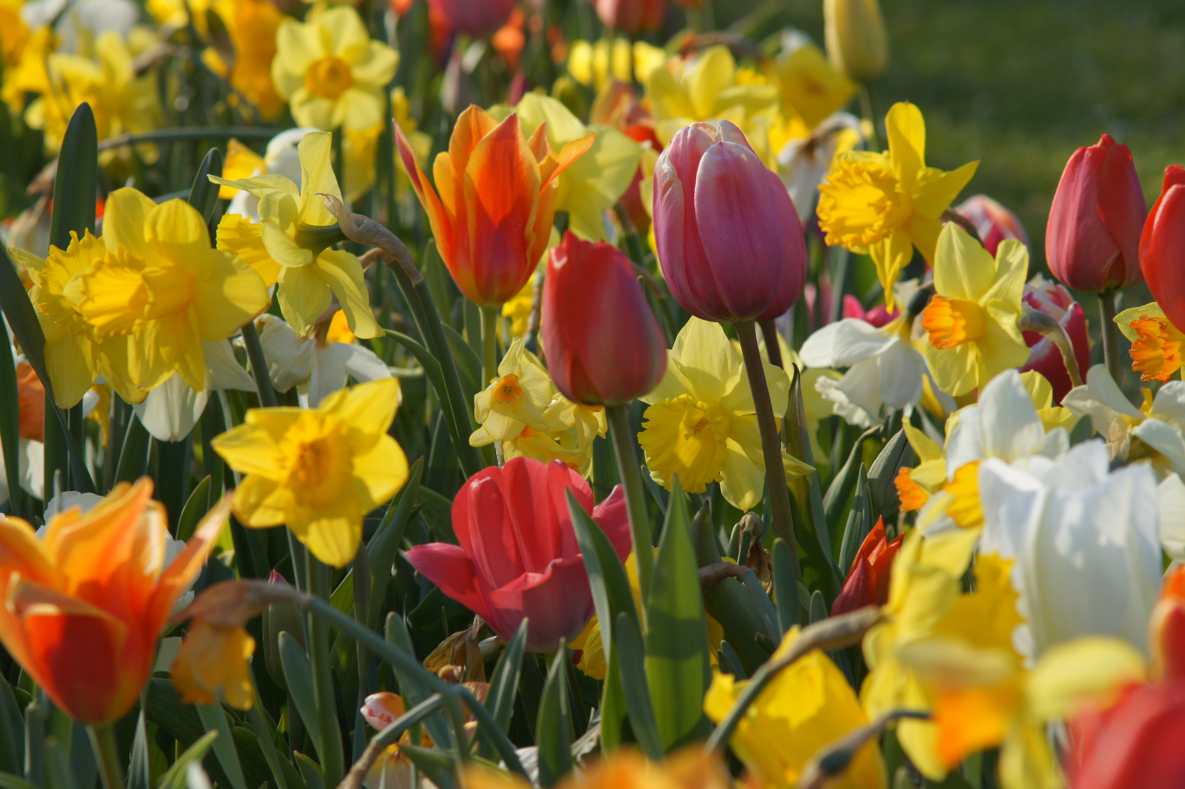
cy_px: 394
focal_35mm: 225
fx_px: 7402
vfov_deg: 6.1
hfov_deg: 9.2
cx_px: 592
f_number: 8
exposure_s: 1/250
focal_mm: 150
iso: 200
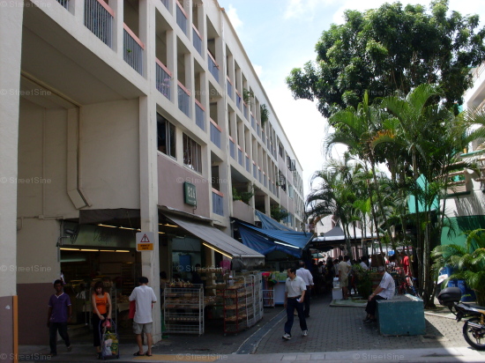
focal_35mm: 38
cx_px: 242
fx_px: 532
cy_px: 182
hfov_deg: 49.0
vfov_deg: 37.7
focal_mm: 6.3
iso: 80
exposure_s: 1/125
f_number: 8.4
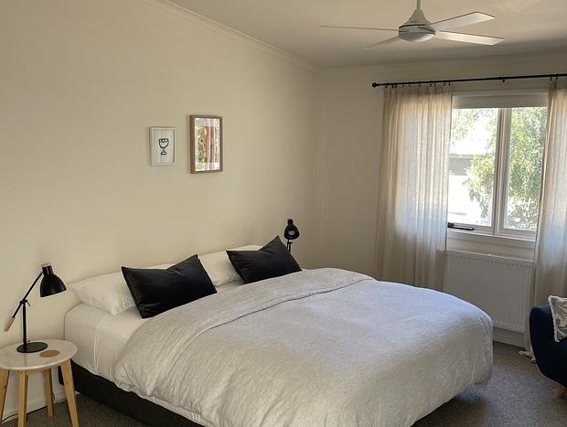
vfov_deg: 53.2
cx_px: 284
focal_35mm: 26
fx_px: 427
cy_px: 214
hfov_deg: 67.2
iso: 125
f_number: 1.6
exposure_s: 1/82
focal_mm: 4.2
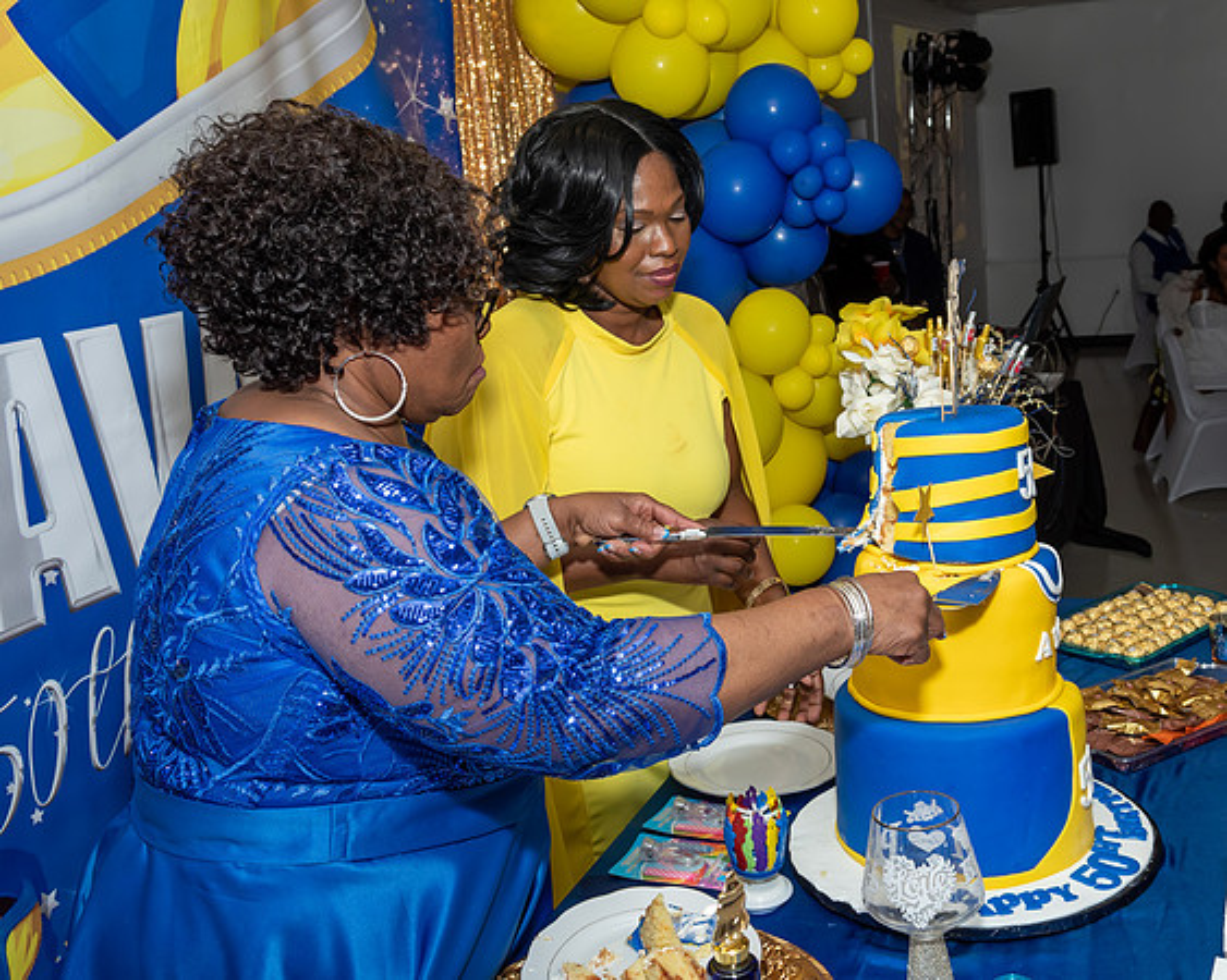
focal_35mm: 37
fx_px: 1350
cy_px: 441
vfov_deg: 39.9
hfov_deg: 48.4
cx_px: 769
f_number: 6.3
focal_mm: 20
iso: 500
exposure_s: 1/250
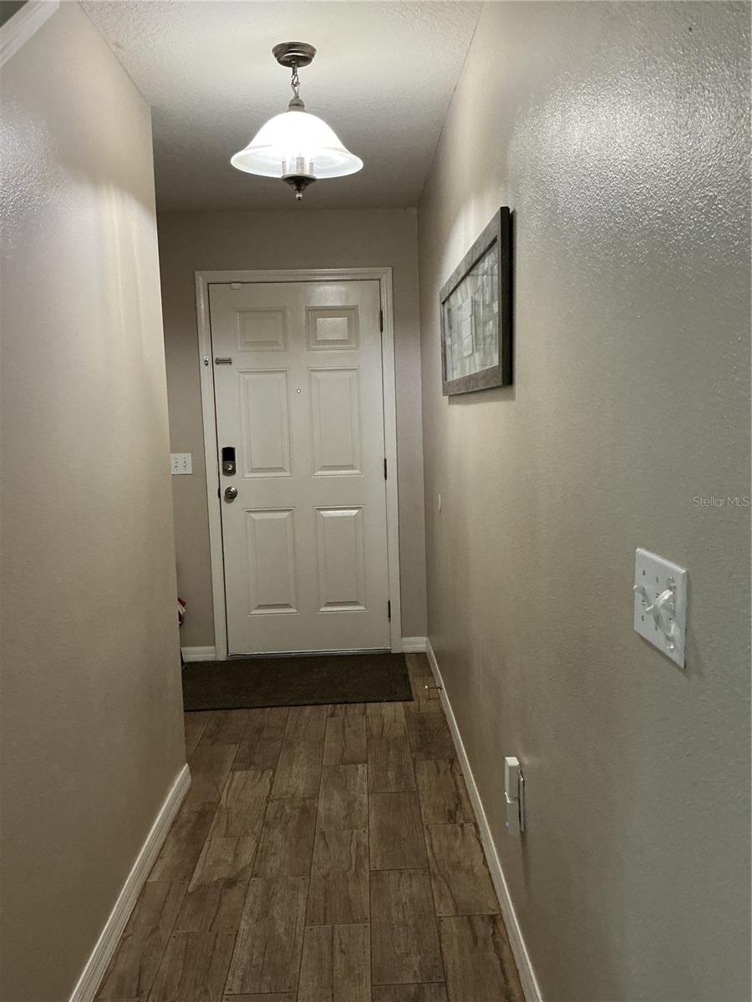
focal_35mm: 29
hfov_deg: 48.2
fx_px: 840
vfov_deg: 61.7
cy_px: 501
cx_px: 376
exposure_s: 1/60
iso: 200
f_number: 1.8
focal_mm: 3
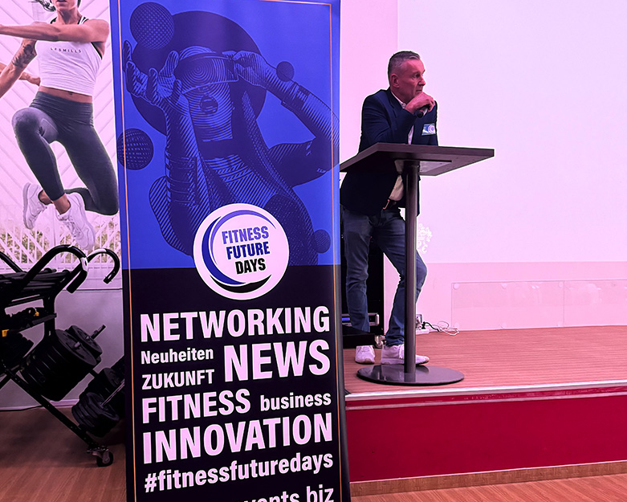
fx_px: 594
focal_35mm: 32
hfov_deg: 55.7
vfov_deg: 45.6
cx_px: 308
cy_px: 290
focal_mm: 6.76
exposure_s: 1/52
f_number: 1.78
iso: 800
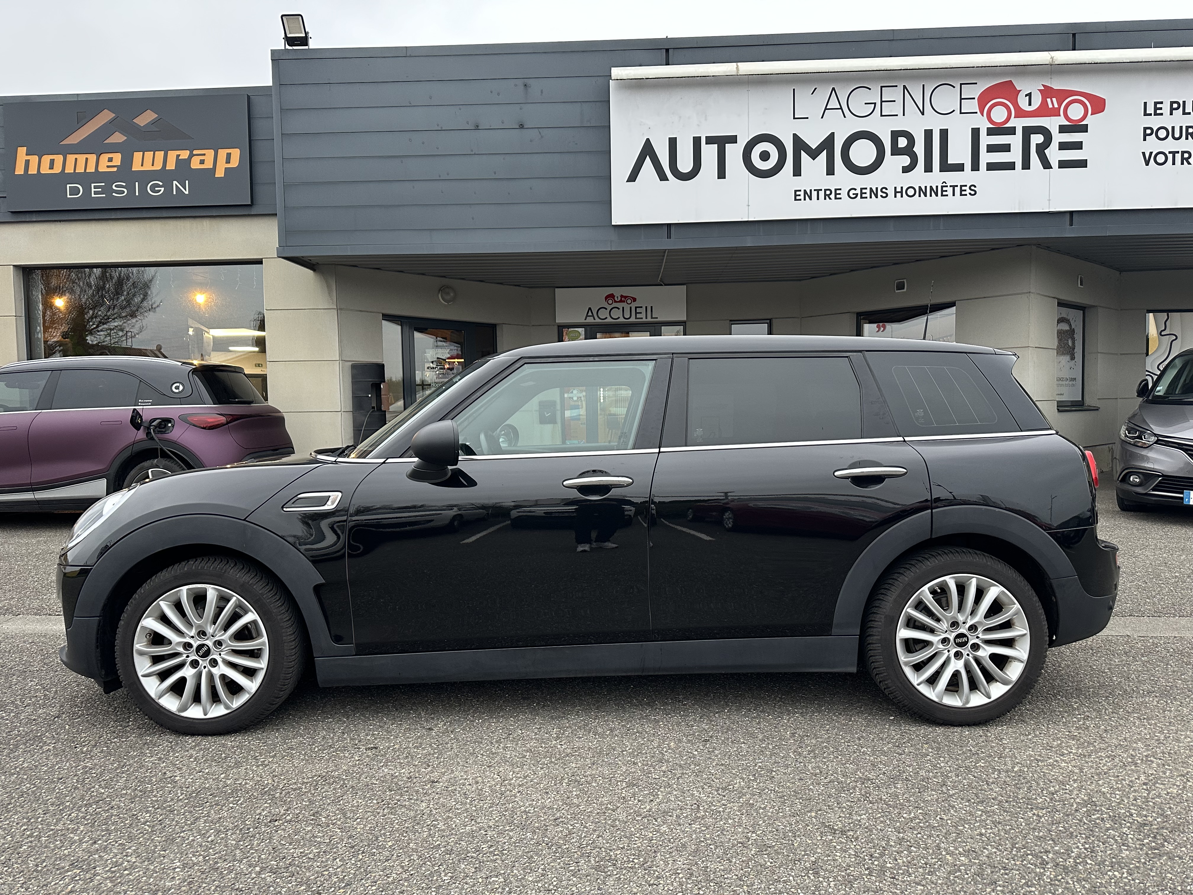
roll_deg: +1.1
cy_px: 448
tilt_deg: -3.6
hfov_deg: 71.6
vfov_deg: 56.8
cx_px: 596
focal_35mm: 24
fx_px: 827
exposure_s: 1/91
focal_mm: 6.86
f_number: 1.78
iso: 250
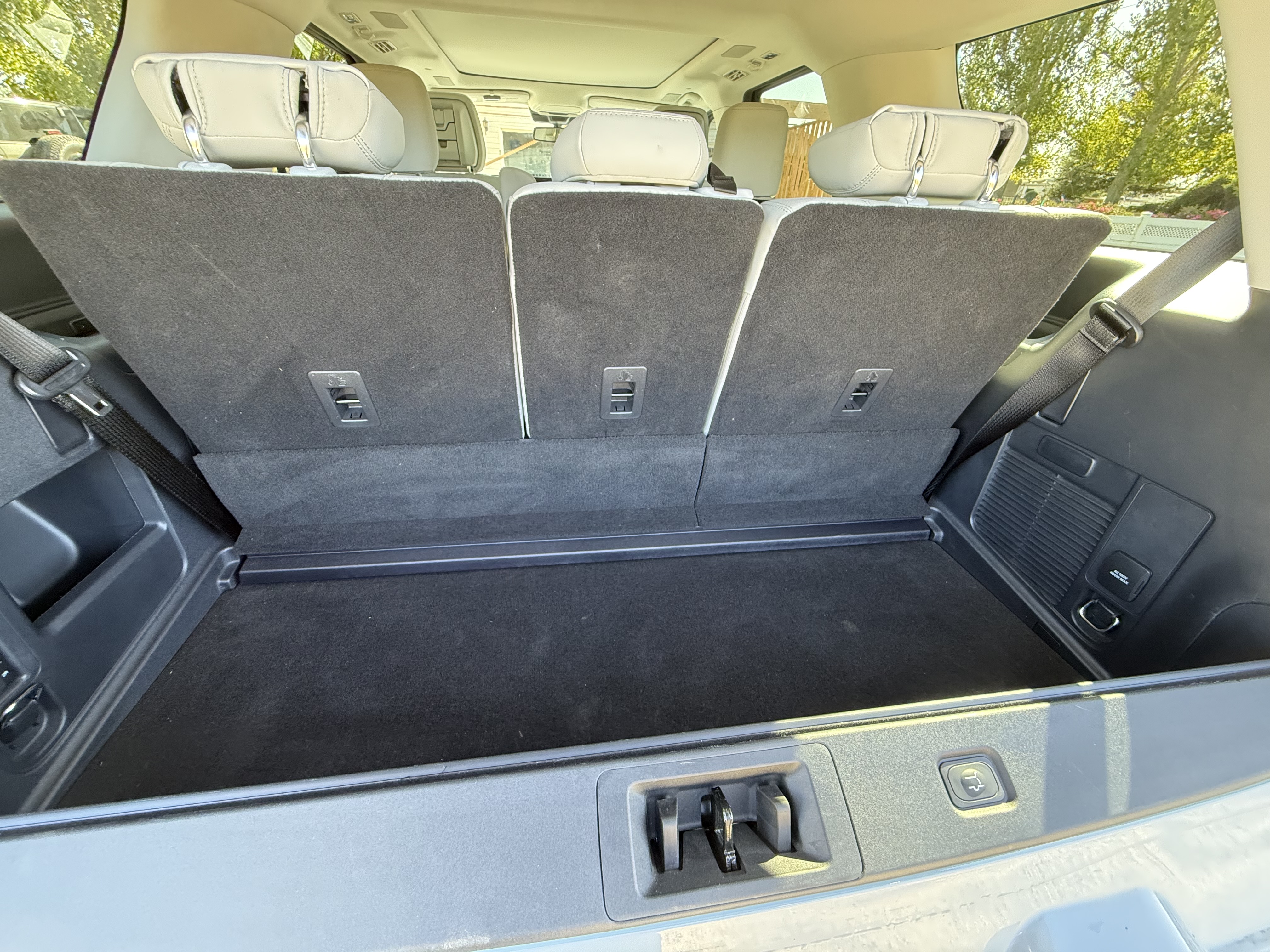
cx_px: 635
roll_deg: -2.9
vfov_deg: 85.7
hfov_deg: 102.1
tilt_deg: -30.5
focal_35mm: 14
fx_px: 514
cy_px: 476
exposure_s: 1/60
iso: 400
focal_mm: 2.22
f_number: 2.2
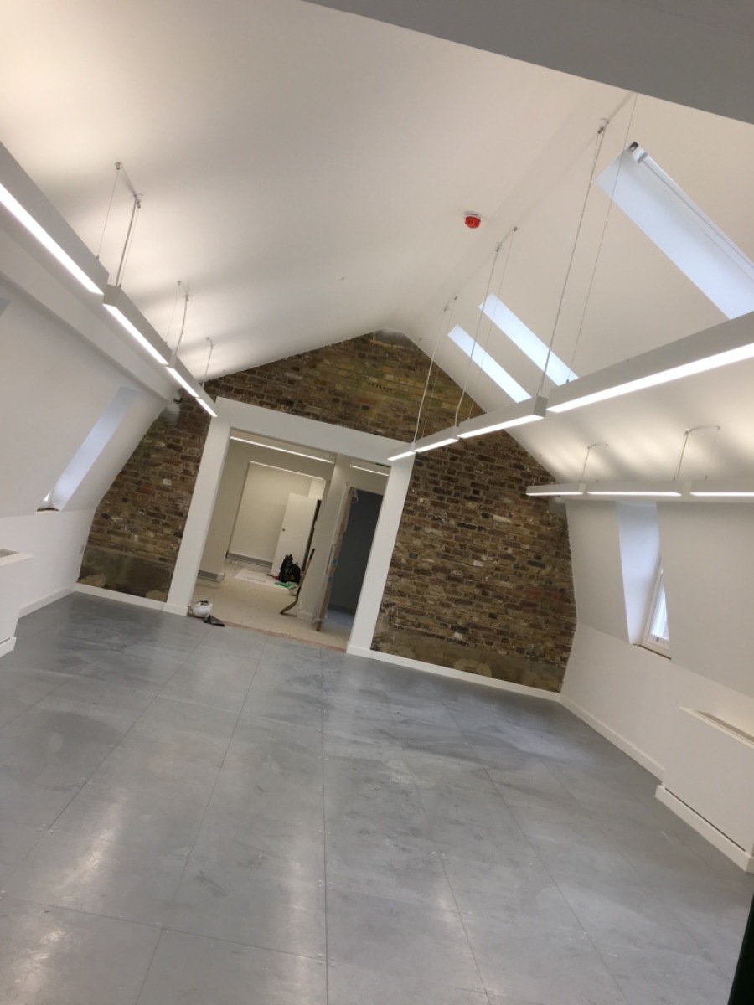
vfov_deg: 61.7
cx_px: 377
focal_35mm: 29
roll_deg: -12.7
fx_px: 842
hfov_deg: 48.2
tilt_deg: +0.6
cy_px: 502
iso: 32
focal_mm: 4.15
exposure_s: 1/100
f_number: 2.2
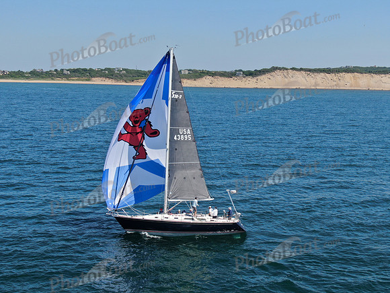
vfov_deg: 30.3
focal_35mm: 48
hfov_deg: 39.7
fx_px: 541
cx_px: 195
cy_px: 146
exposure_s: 1/800
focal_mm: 8.6
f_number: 3.8
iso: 100
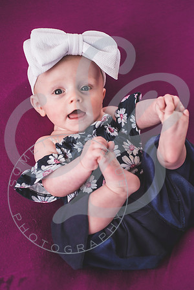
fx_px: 404
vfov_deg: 39.6
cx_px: 97
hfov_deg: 27.0
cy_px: 145
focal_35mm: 50
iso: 320
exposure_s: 1/320
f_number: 2.8
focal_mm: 50
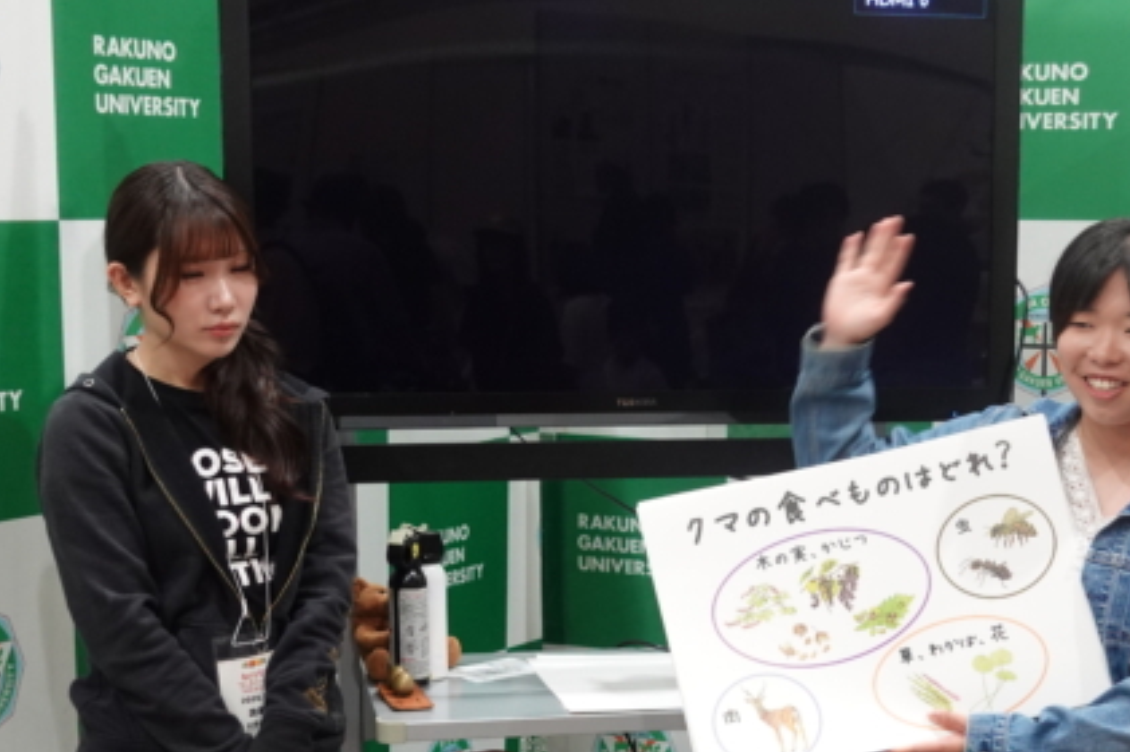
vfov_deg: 17.3
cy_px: 649
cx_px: 778
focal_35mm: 78
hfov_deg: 25.8
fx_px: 2446
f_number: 2.8
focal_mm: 15.46
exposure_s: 1/50
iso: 800
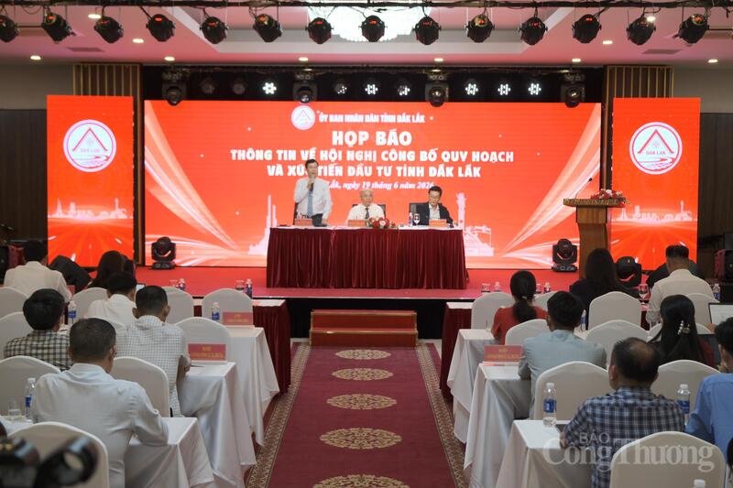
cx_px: 366
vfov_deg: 29.2
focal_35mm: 46
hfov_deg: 42.8
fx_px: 936
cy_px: 244
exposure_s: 1/100
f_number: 4
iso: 1000
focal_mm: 30.8
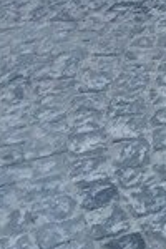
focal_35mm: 133
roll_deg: +2.3
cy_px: -140
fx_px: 920
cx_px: 305
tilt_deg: -10.5
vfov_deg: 14.3
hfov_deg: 9.7
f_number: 2.2
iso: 200
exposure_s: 1/20
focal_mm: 4.15
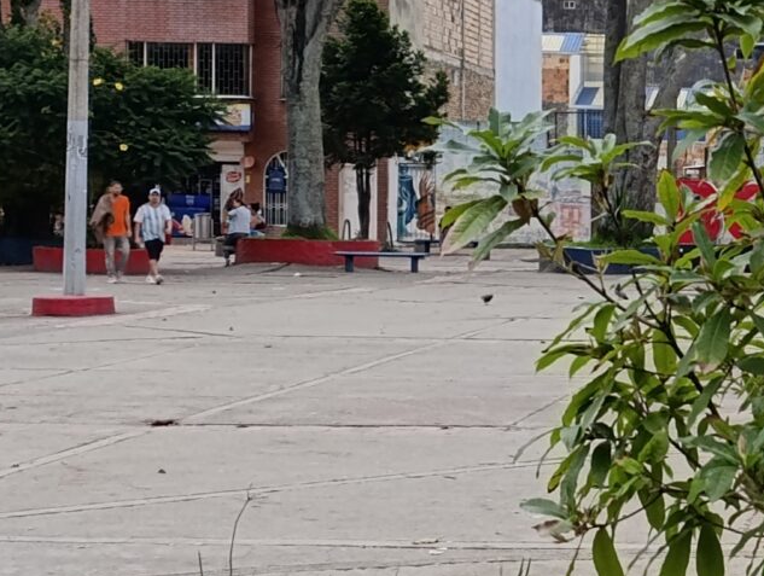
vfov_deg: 15.9
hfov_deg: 19.7
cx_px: 937
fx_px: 2056
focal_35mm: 93
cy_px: 304
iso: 50
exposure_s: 1/407
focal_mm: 6.14
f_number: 1.6
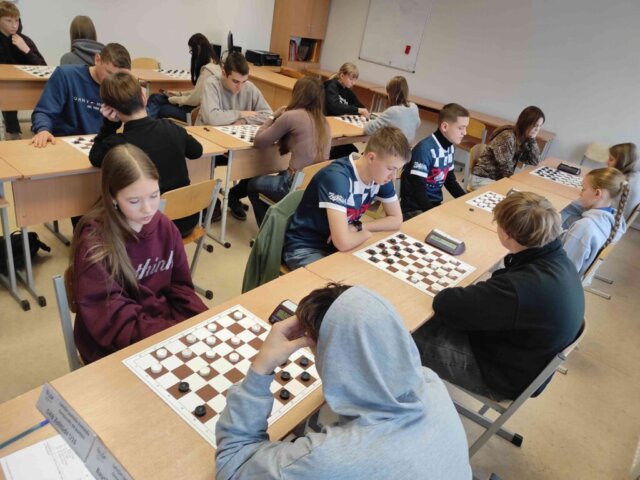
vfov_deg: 54.9
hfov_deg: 69.4
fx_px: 462
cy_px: 240
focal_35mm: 25
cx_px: 320
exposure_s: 1/50
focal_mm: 5.43
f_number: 1.89
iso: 176
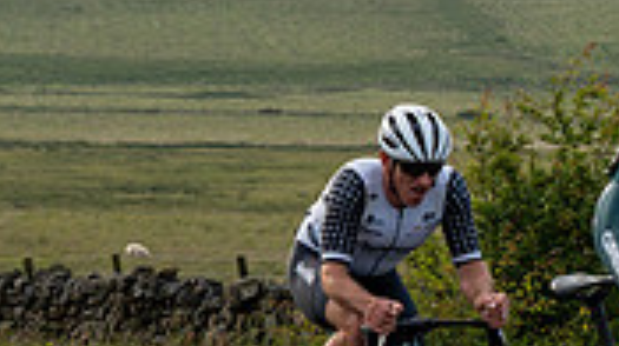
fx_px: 3968
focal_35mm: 242
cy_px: 138
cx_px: -357
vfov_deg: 5.0
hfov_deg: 8.7
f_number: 5.6
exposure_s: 1/500
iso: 200
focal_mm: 55
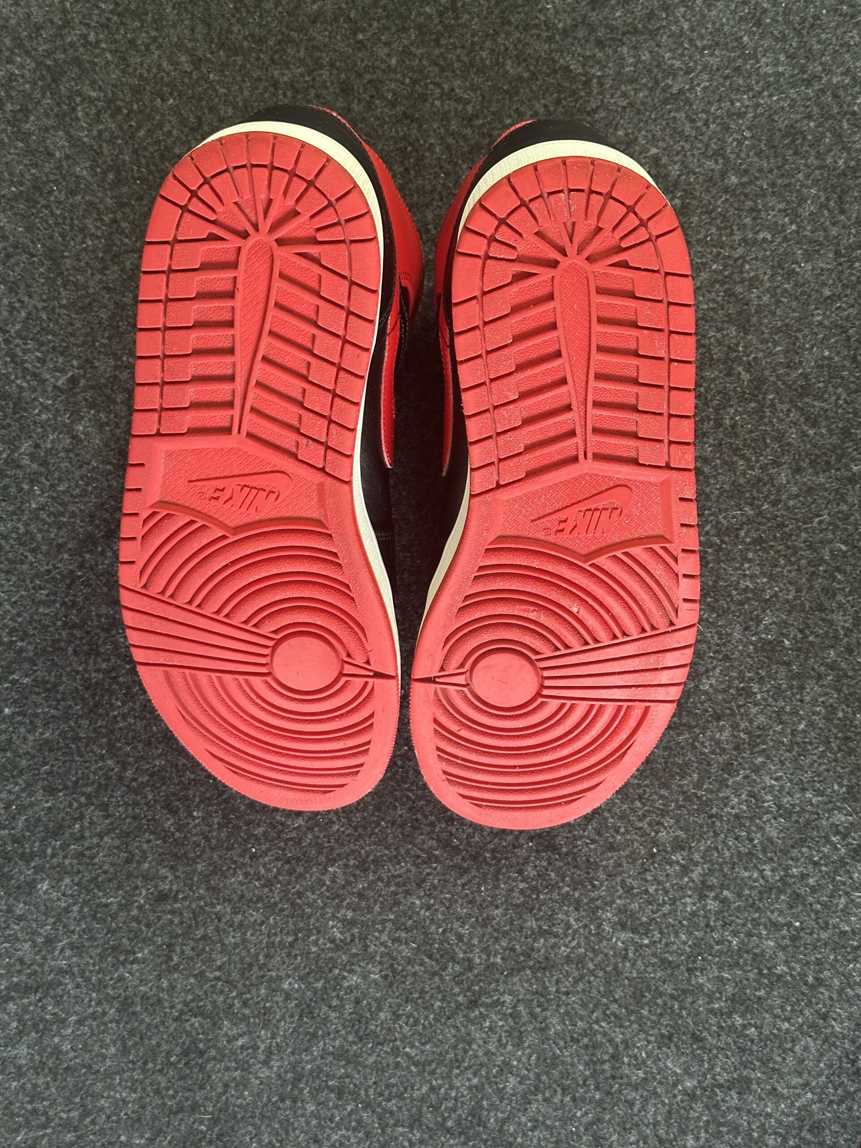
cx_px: 430
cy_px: 574
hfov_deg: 30.3
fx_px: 1592
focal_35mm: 48
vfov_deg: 39.7
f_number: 1.78
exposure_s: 1/33
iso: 250
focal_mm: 6.86
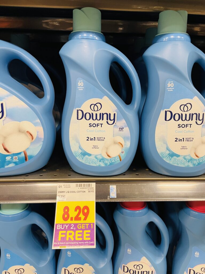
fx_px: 205
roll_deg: -0.7
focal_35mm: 26
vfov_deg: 67.3
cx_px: 102
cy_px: 137
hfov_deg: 53.1
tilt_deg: -14.1
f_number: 1.6
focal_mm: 4.2
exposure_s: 1/61
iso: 125
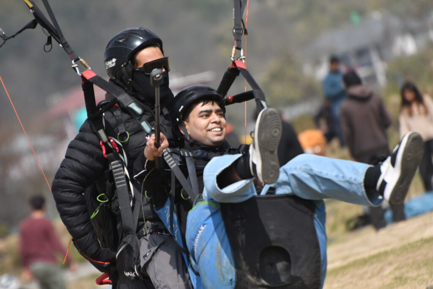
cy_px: 144
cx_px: 216
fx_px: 5413
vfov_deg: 3.1
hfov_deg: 4.6
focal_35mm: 450
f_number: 5.6
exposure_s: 1/8000
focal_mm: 300
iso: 1000
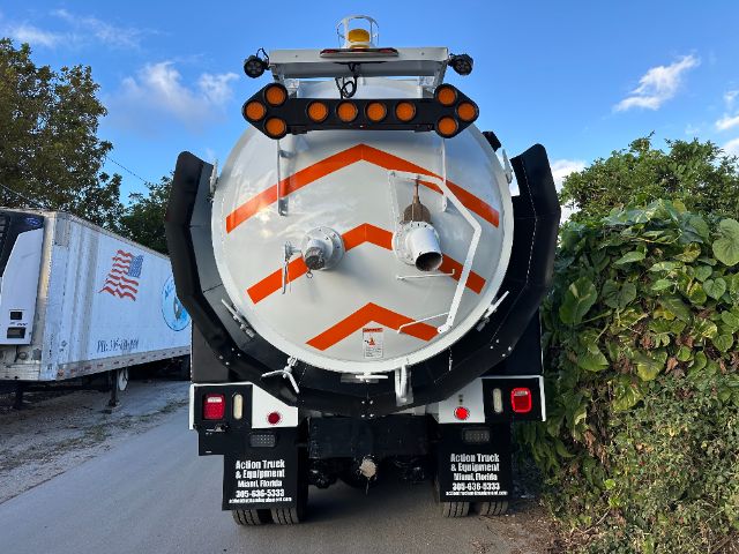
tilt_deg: +6.7
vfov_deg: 56.8
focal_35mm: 24
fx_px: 512
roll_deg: +0.7
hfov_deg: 71.6
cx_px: 370
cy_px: 277
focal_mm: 6.86
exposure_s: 1/989
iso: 80
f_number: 1.78
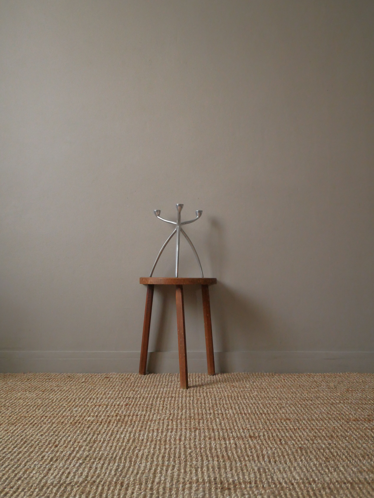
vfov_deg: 56.8
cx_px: 187
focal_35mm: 32
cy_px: 249
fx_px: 461
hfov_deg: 44.2
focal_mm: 16
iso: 2000
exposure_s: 1/60
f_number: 3.9
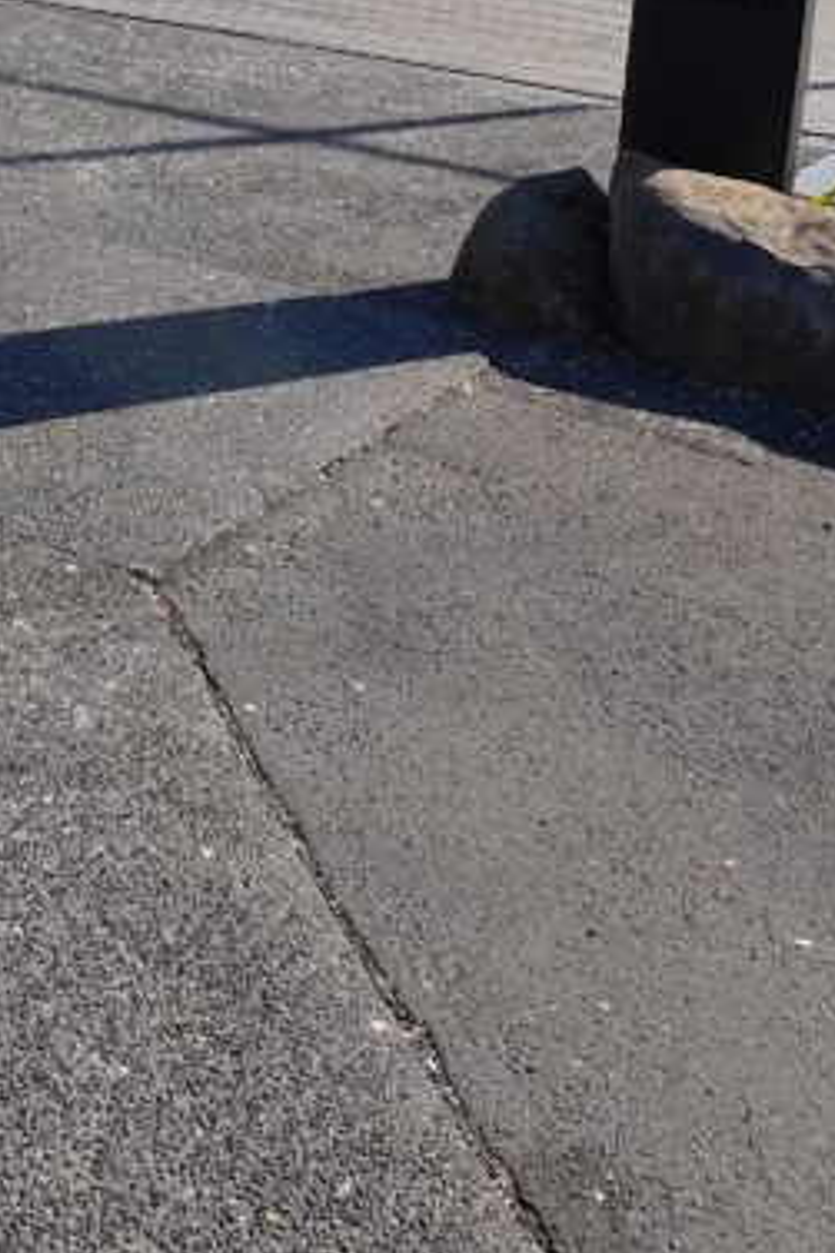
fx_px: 2263
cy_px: -176
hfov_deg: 20.9
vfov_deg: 27.8
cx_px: 422
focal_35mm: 65
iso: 50
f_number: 1.65
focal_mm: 6.14
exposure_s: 1/2056
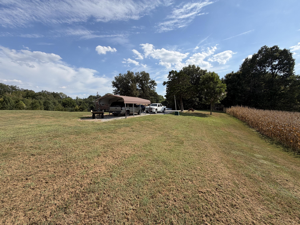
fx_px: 121
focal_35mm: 14
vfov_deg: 85.7
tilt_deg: -3.4
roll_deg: +1.7
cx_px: 150
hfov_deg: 102.1
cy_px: 112
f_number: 2.2
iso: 20
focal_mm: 2.22
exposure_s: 1/901
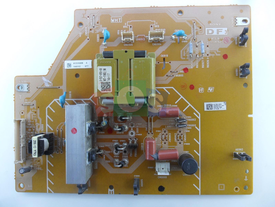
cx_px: 138
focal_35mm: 27
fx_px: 214
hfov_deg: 65.3
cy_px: 104
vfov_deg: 51.4
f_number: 3.5
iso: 100
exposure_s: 1/45
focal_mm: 4.9
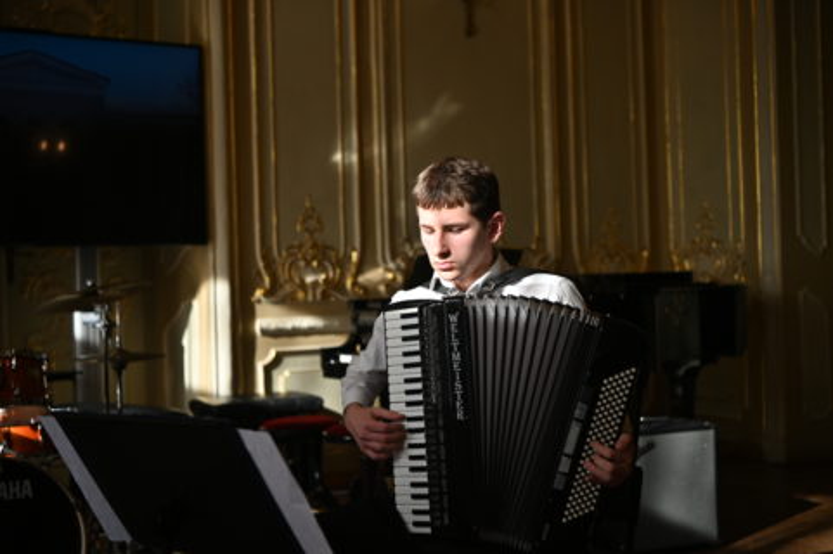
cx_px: 416
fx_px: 1156
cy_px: 277
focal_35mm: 50
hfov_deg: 39.6
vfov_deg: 27.0
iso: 320
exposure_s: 1/1000
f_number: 2.8
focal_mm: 50
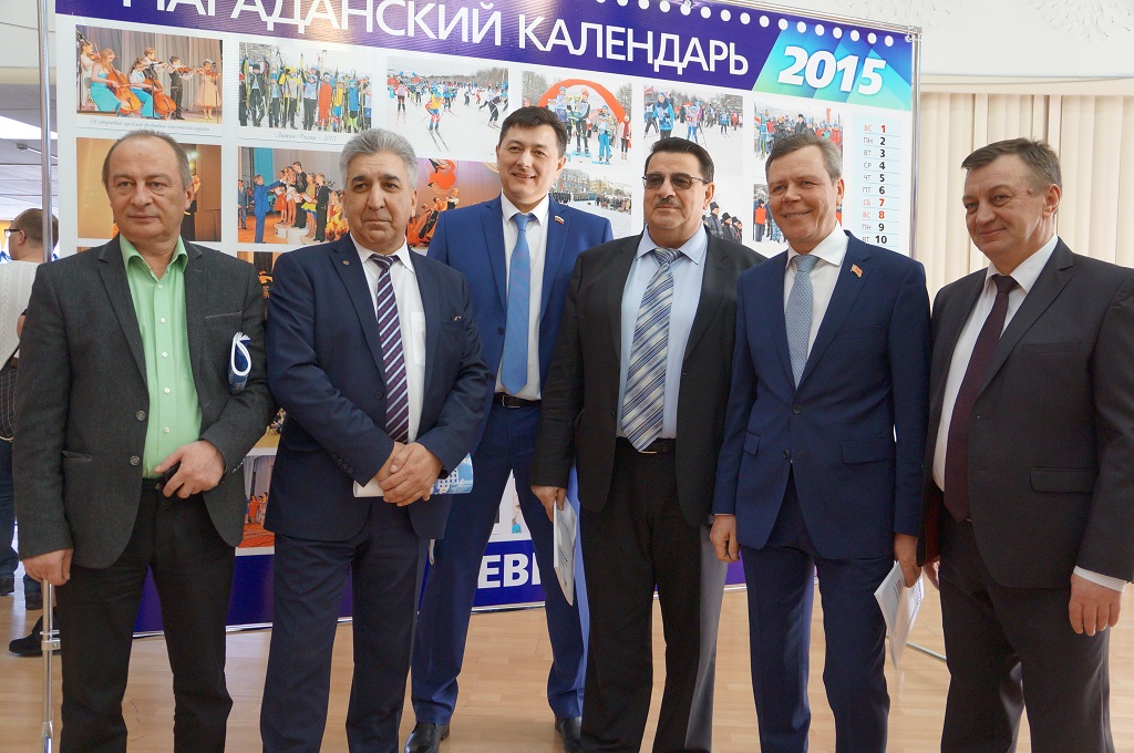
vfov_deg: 41.6
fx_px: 991
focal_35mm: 32
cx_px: 567
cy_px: 376
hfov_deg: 59.6
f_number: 4
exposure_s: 1/160
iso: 1600
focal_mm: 21
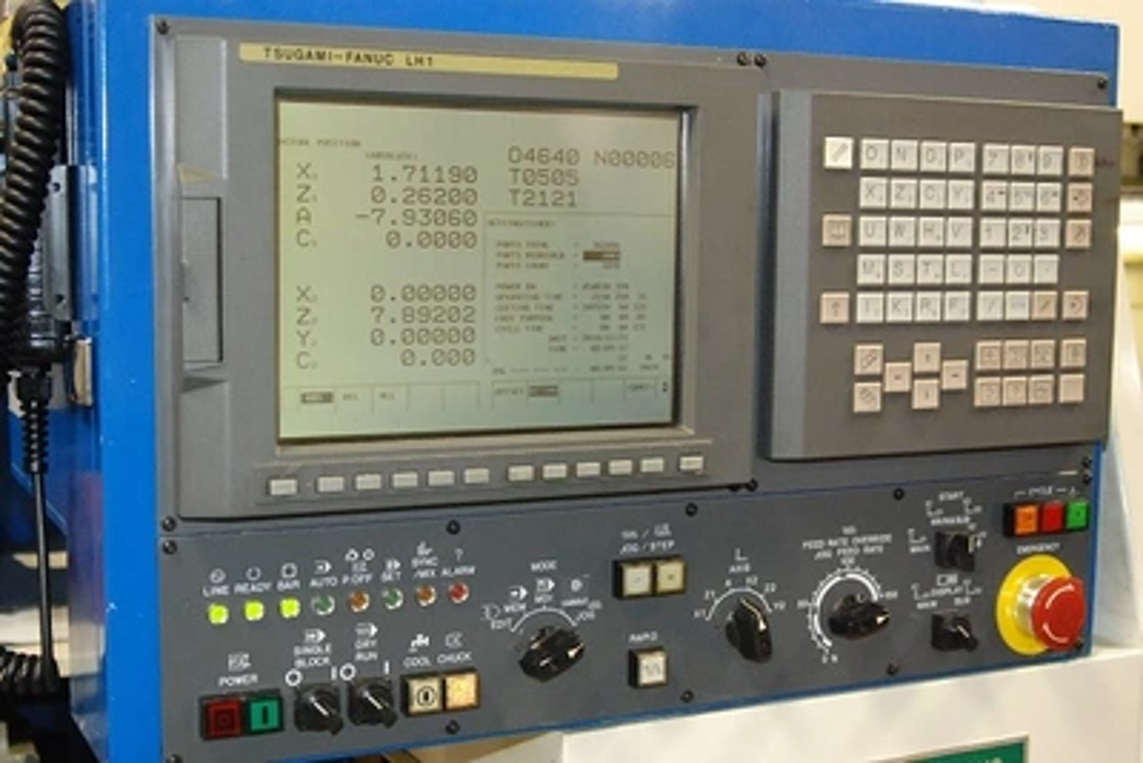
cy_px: 382
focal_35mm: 52
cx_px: 572
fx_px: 1667
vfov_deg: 25.8
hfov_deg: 37.8
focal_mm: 35
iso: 1600
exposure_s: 1/60
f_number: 5.6
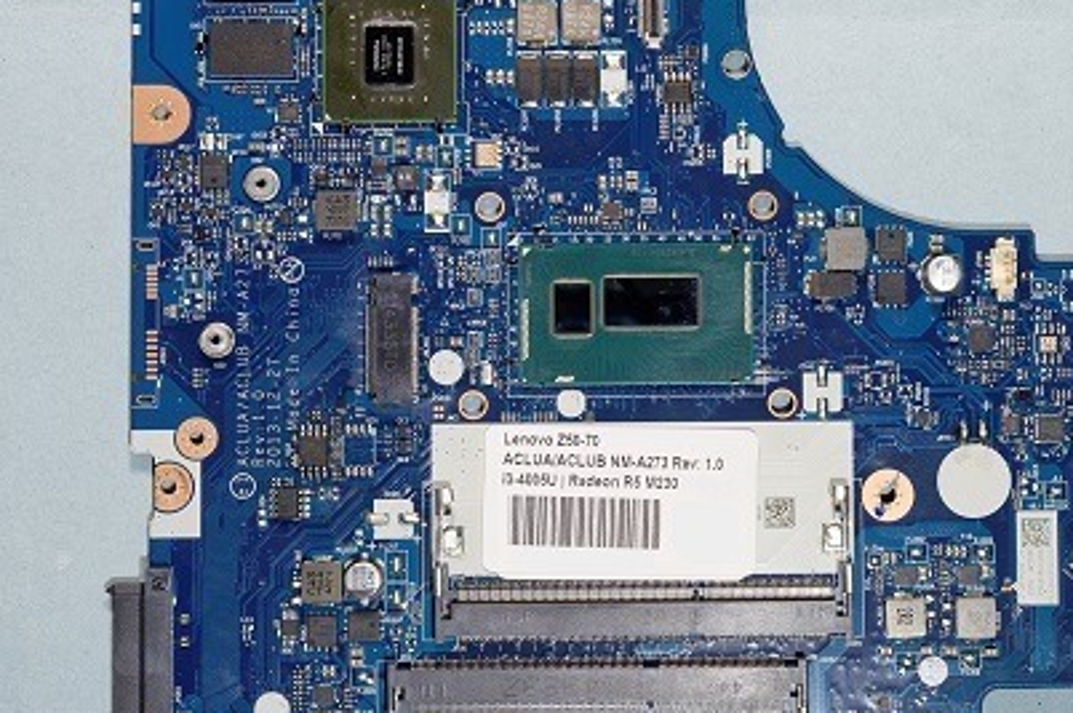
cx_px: 630
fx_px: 2501
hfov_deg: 24.2
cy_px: 302
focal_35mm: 84
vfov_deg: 16.2
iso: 100
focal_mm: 30
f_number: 8
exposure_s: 1/5
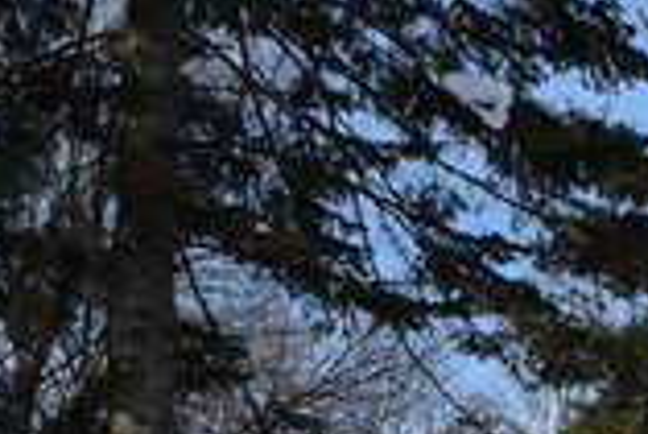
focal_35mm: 183
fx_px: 3297
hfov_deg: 11.0
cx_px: 768
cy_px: 845
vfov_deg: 7.3
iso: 200
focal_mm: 30
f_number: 10
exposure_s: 1/400
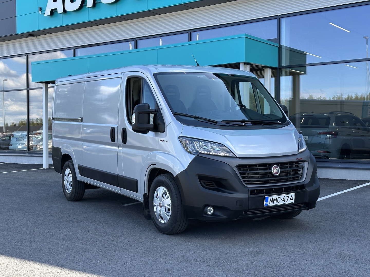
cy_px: 138
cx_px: 185
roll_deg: -0.3
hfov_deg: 39.7
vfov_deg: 30.3
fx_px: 513
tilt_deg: -0.4
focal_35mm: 48
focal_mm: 6.86
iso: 64
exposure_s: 1/880
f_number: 1.78
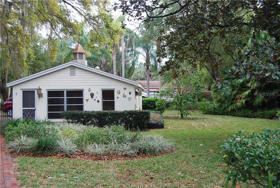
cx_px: 140
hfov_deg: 49.5
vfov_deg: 34.3
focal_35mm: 39
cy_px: 94
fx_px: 304
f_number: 5
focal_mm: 26
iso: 200
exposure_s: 1/100
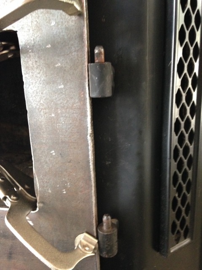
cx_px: 101
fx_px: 257
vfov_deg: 55.4
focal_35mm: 33
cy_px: 135
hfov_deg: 42.9
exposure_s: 1/15
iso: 400
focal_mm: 4.1
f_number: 2.4
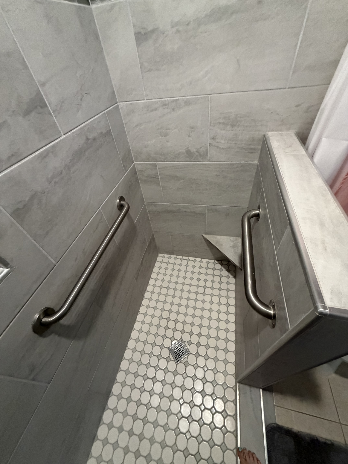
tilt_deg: -46.0
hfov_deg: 85.7
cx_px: 174
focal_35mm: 14
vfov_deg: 102.1
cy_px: 232
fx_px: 188
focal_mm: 2.22
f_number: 2.2
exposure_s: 1/60
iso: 640
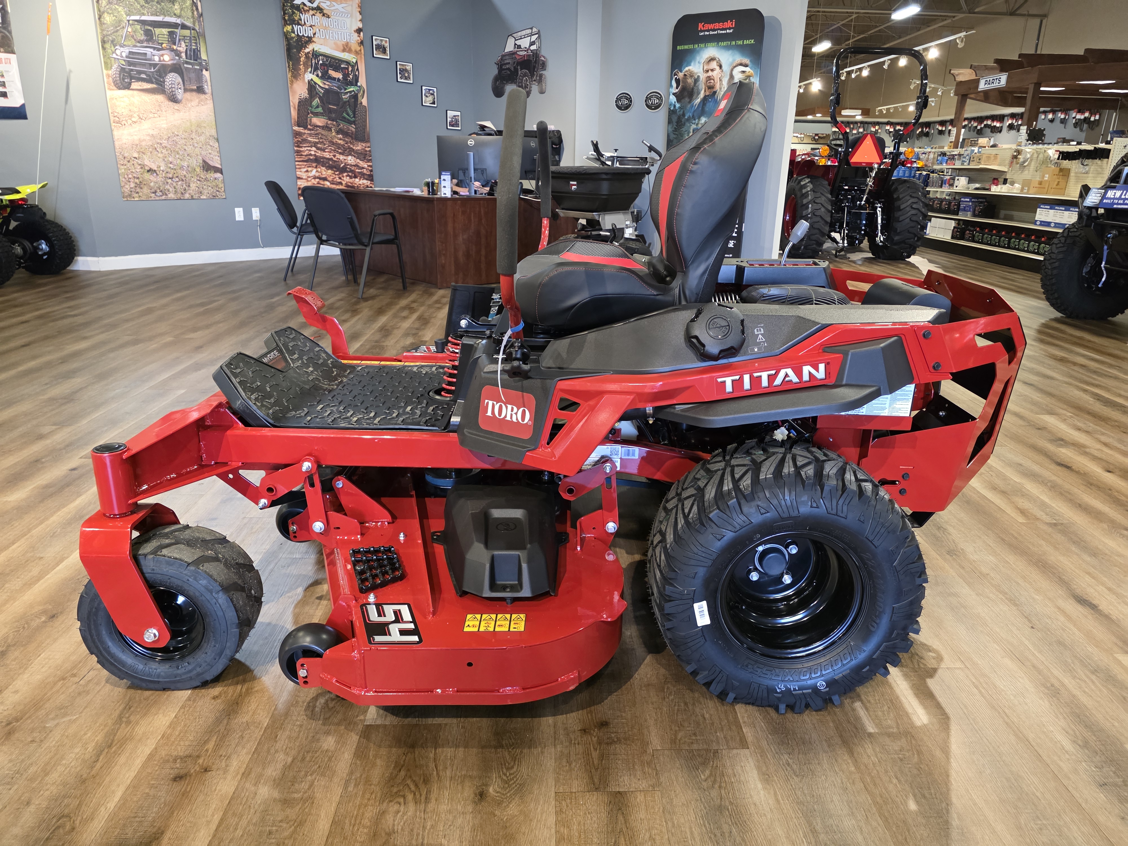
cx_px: 564
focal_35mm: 23
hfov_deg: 73.9
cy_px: 423
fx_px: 749
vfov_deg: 58.9
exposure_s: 1/120
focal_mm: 6.3
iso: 1000
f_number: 1.7
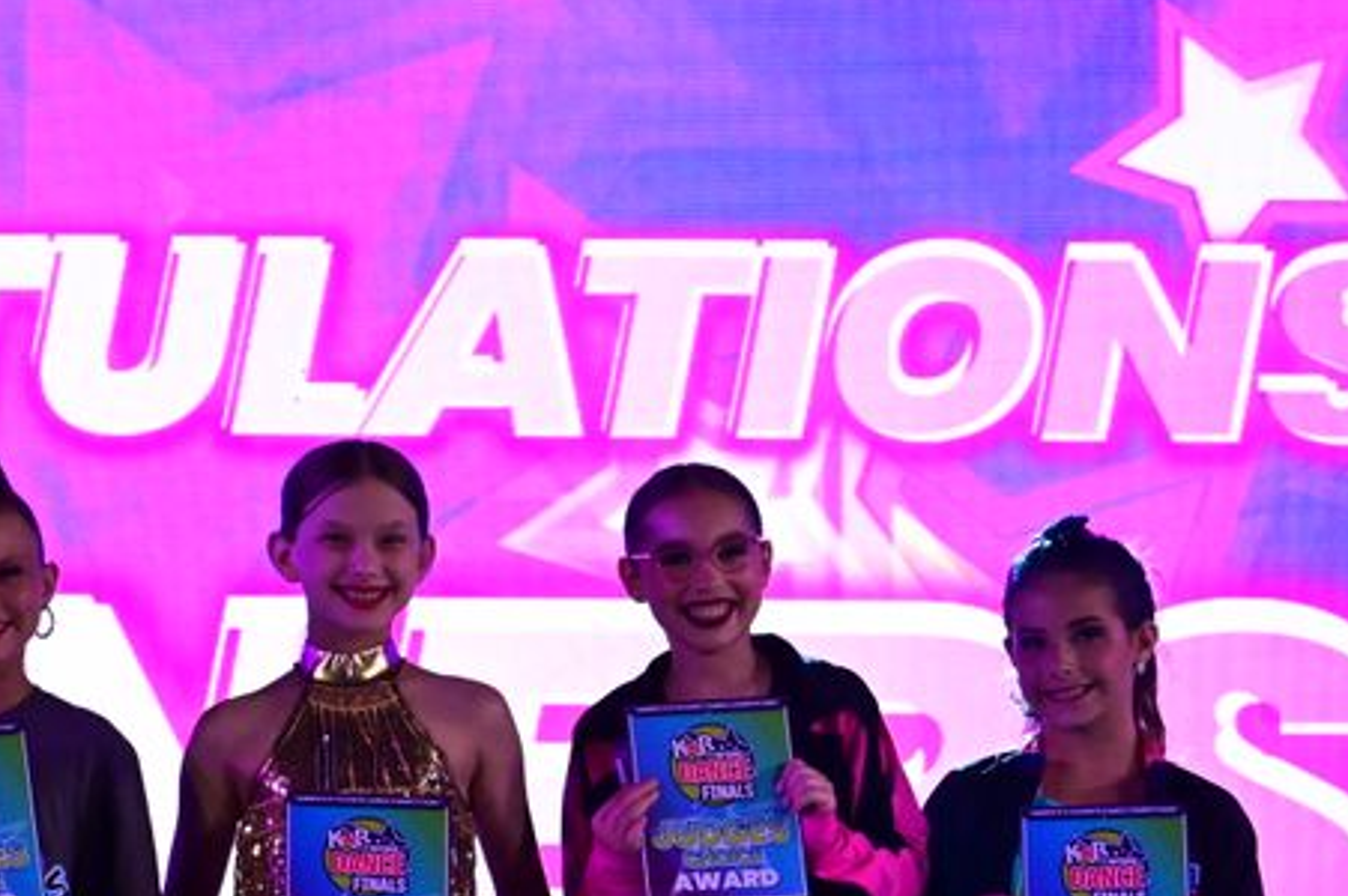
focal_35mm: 233
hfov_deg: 8.7
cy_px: 699
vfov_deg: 5.9
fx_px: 8718
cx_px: -227
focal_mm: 70
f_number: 5
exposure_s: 1/800
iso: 3200
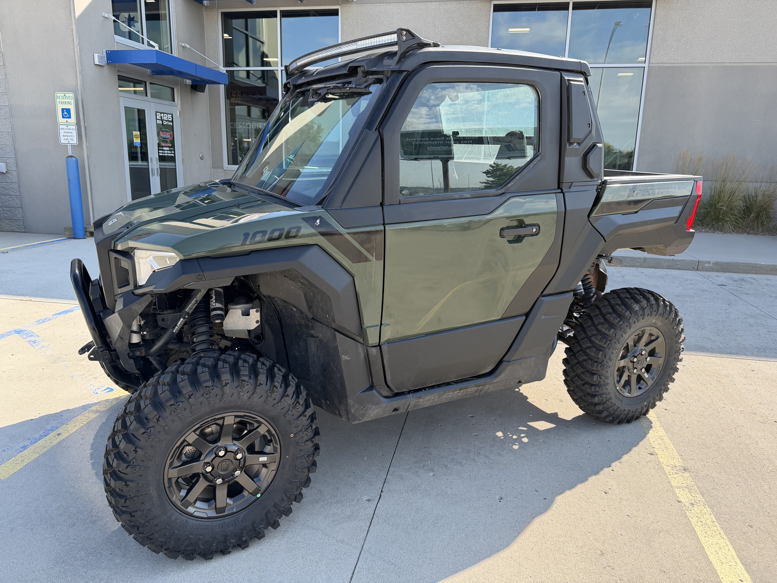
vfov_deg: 56.8
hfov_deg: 71.6
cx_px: 388
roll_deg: -1.9
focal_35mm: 24
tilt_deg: -9.8
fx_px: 539
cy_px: 292
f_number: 1.78
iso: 100
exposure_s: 1/1139
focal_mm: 6.76
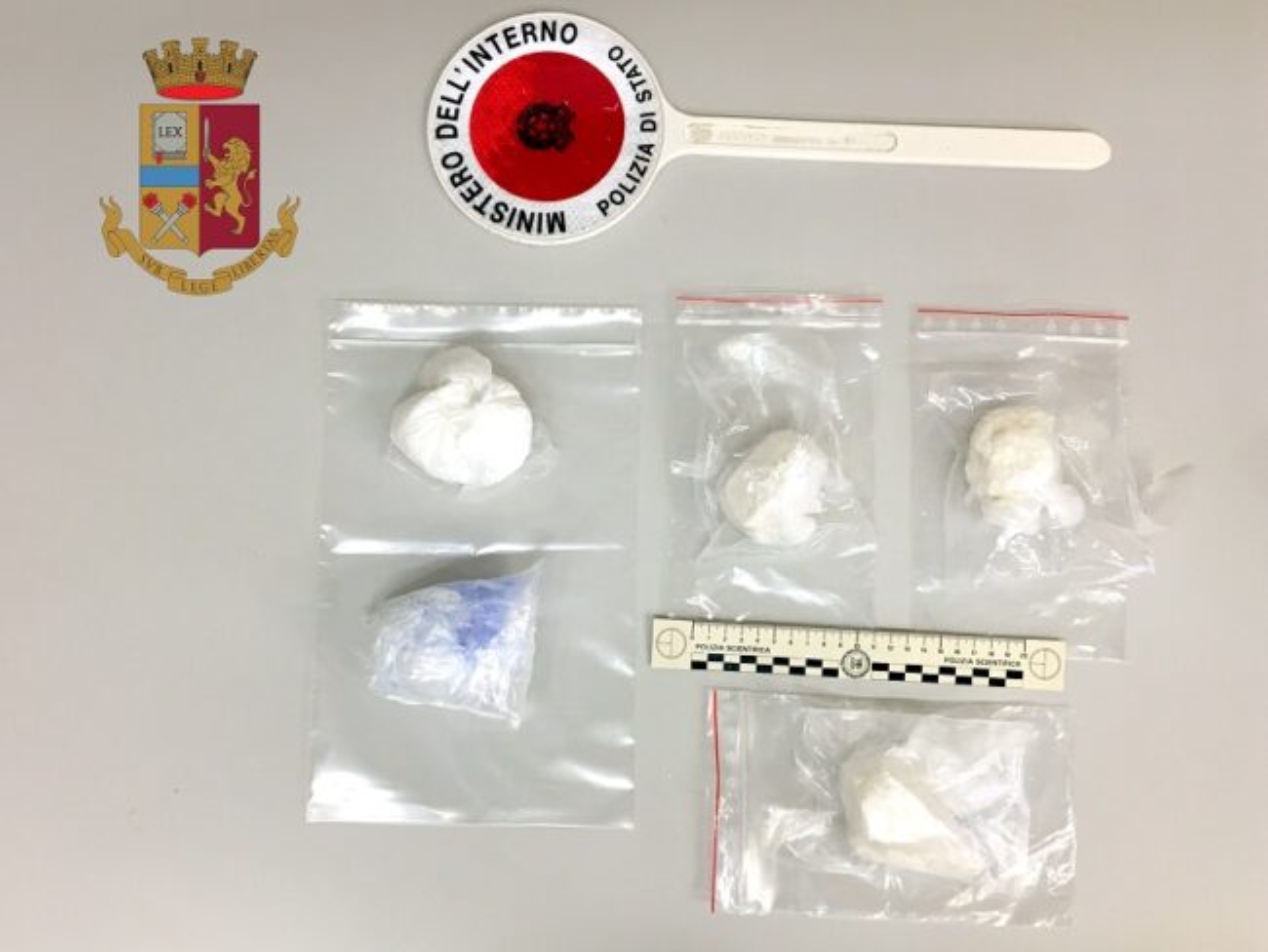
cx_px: 634
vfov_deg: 48.3
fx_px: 1063
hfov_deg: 61.6
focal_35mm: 29
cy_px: 476
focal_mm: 4.15
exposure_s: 1/33
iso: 40
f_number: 2.2
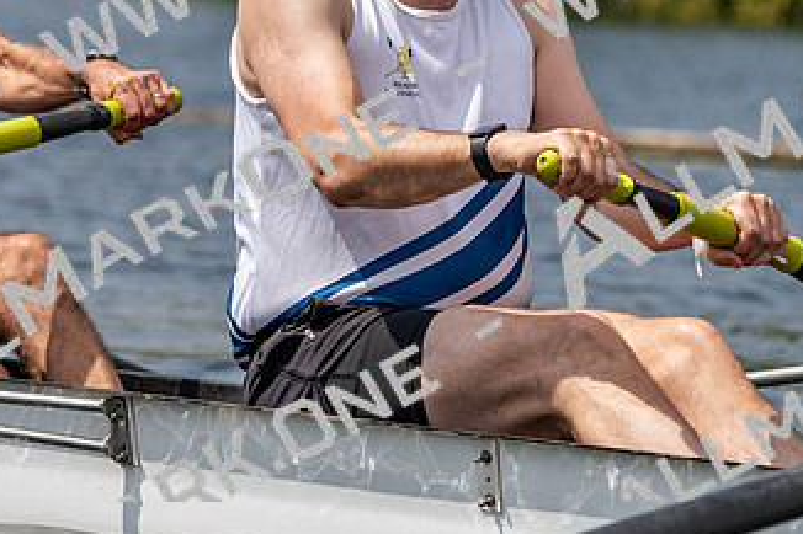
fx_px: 7936
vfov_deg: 3.9
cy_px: 80
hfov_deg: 5.8
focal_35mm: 356
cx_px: 345
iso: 160
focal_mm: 200
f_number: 5.6
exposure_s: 1/1600
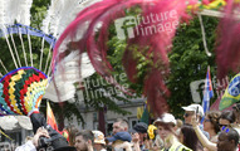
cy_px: 120
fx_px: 1100
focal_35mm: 168
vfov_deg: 7.8
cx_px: -12
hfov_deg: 12.3
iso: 160
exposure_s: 1/400
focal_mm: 70
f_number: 6.3
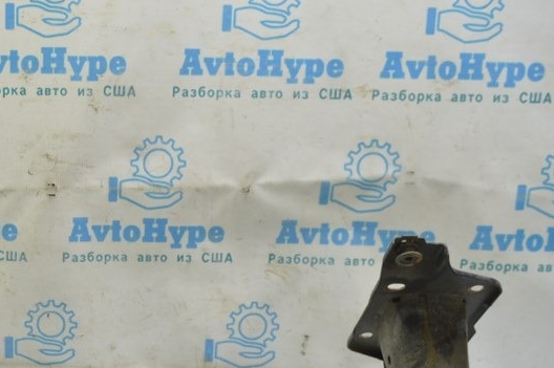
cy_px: 272
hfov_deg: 29.8
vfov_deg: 21.0
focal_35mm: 64
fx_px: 984
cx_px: 29
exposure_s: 1/20
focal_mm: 22
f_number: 5.6
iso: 400
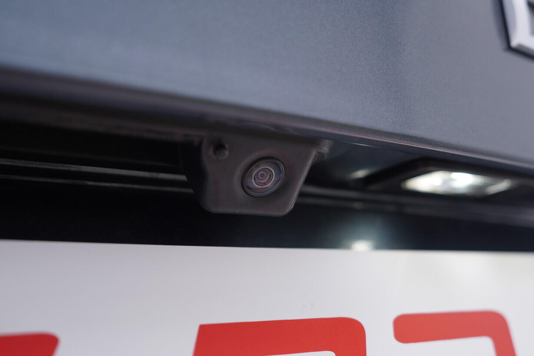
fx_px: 534
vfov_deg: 36.9
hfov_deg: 53.1
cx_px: 267
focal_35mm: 36
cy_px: 178
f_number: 3.2
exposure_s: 1/50
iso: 125
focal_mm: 24
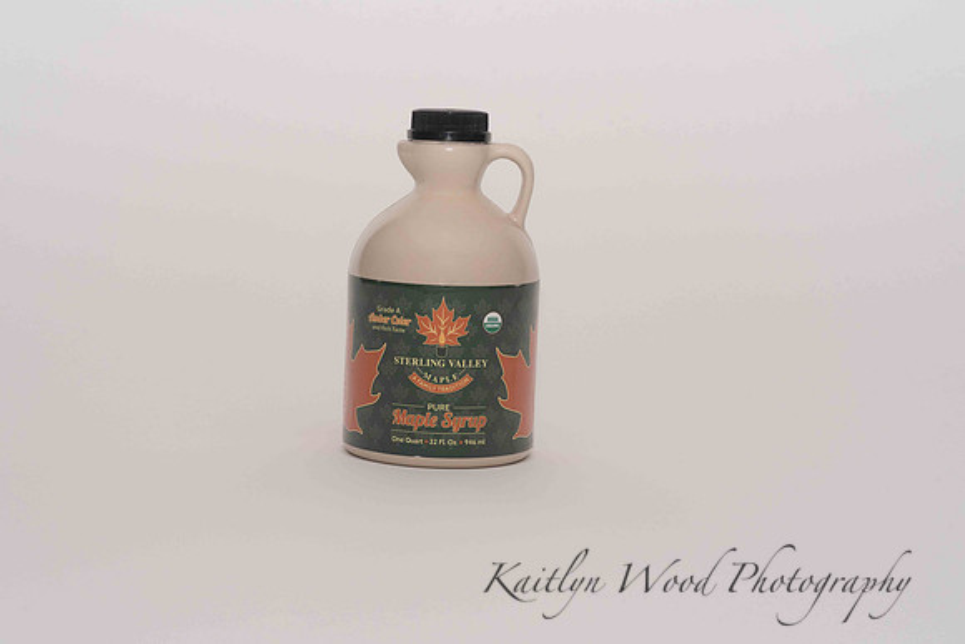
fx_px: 2279
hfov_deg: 23.9
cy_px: 322
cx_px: 482
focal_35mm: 85
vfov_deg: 16.1
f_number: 13
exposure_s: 1/100
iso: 400
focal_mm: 85
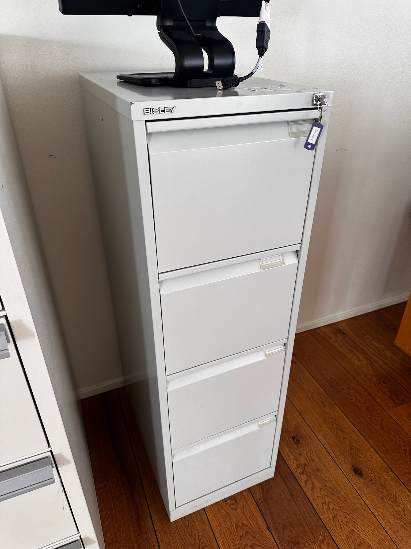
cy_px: 274
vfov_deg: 71.6
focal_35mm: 24
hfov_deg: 56.8
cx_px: 206
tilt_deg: -31.2
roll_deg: -0.4
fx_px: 380
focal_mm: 6.86
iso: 125
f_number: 1.78
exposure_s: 1/121
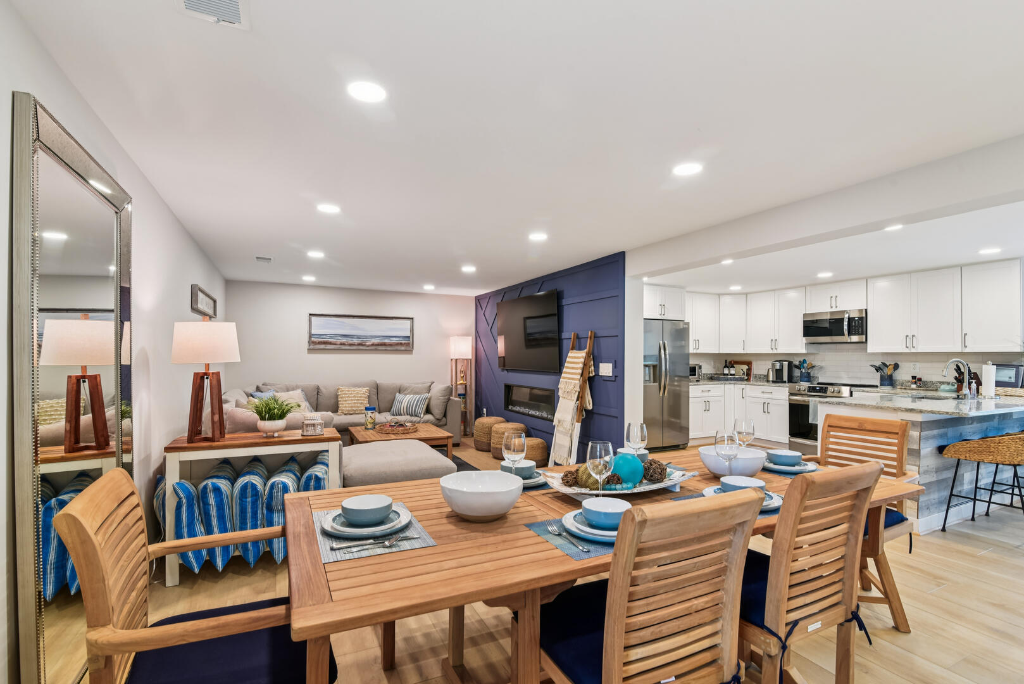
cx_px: 512
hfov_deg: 96.7
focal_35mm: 16
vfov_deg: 73.8
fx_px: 455
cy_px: 342
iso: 100
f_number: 8
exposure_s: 1/4
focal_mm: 16
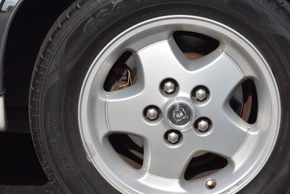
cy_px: 97
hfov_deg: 12.2
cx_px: 189
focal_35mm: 169
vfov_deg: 8.1
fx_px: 1360
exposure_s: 1/1000
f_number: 8
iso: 280
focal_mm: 75
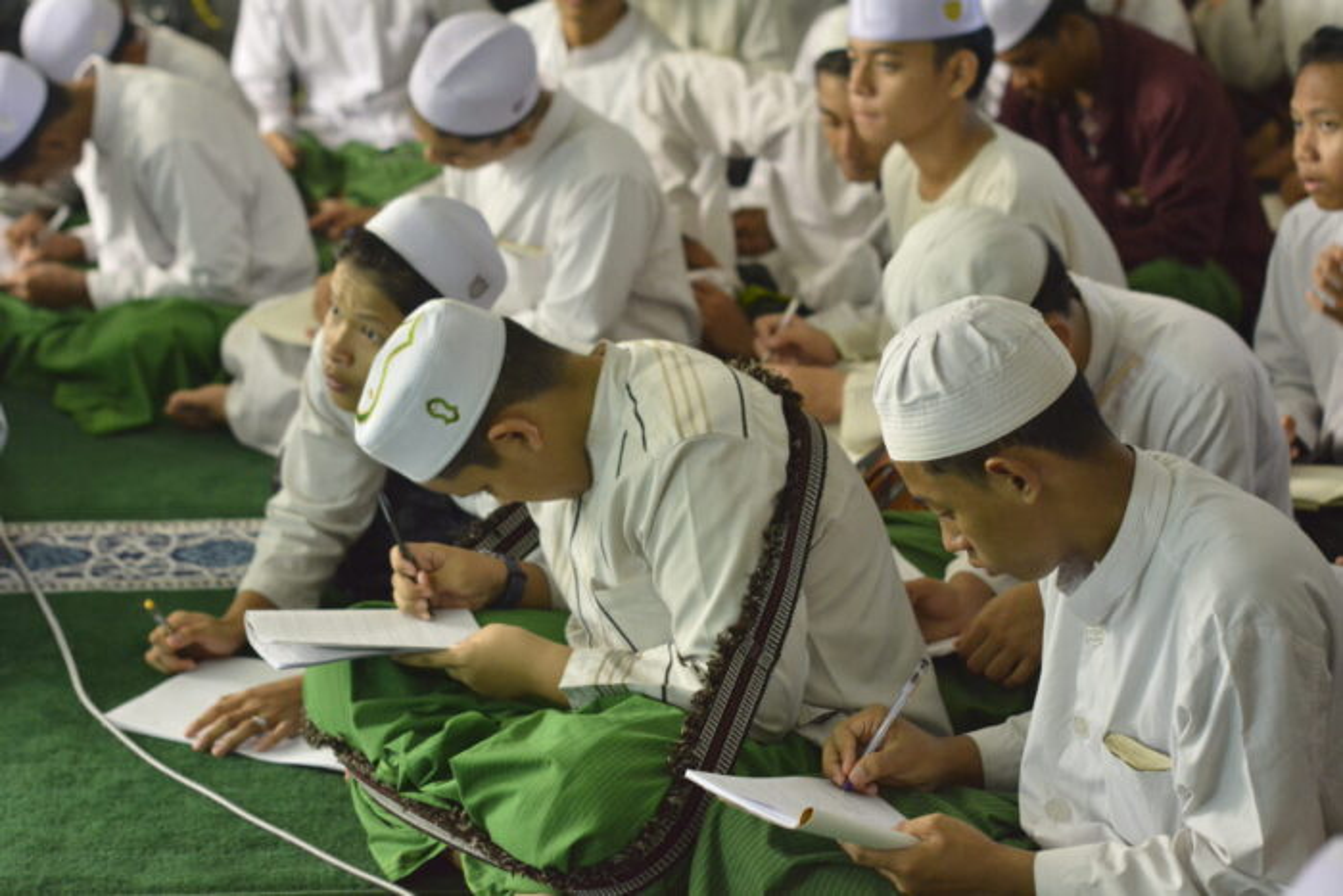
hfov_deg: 27.0
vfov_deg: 18.2
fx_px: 2798
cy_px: 448
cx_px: 672
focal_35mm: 75
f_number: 3.5
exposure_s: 1/60
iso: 1250
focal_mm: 50
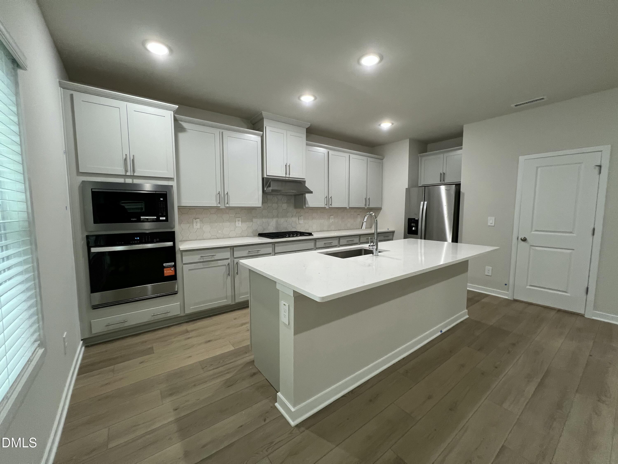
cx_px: 309
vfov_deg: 89.9
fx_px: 232
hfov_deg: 106.2
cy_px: 232
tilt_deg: -3.7
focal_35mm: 13
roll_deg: +0.8
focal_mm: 1.57
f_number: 1.8
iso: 200
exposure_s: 1/120
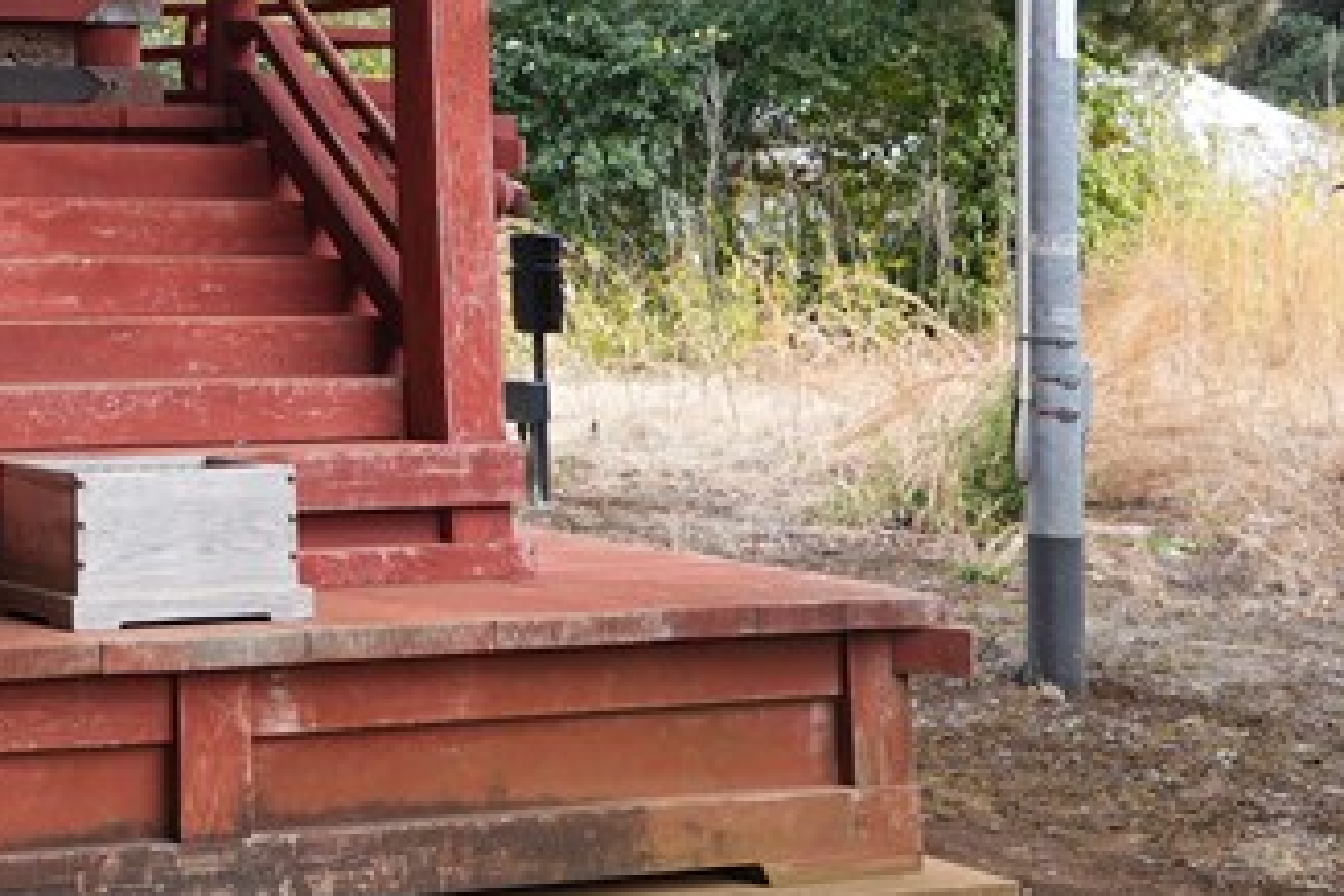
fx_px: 3509
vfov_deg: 13.7
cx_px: -222
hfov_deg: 20.4
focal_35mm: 94
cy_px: -411
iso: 100
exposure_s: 1/100
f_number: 4.5
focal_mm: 30
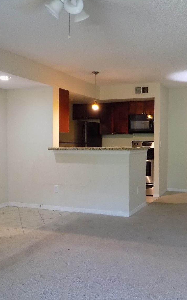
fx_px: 277
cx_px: 143
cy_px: 154
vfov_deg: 56.7
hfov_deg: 36.3
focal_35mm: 34
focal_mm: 4
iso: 400
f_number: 3.1
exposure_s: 1/25
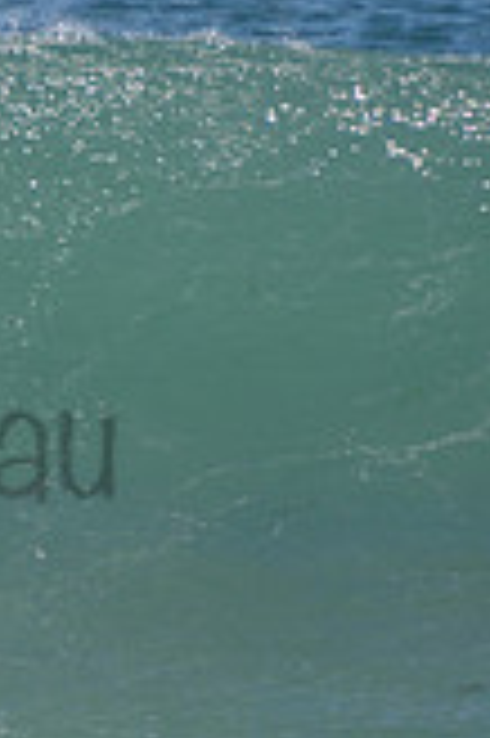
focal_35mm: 2127
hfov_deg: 0.6
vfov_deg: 1.0
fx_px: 43515
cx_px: -360
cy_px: 394
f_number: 5.6
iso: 220
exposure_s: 1/1250
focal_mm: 400
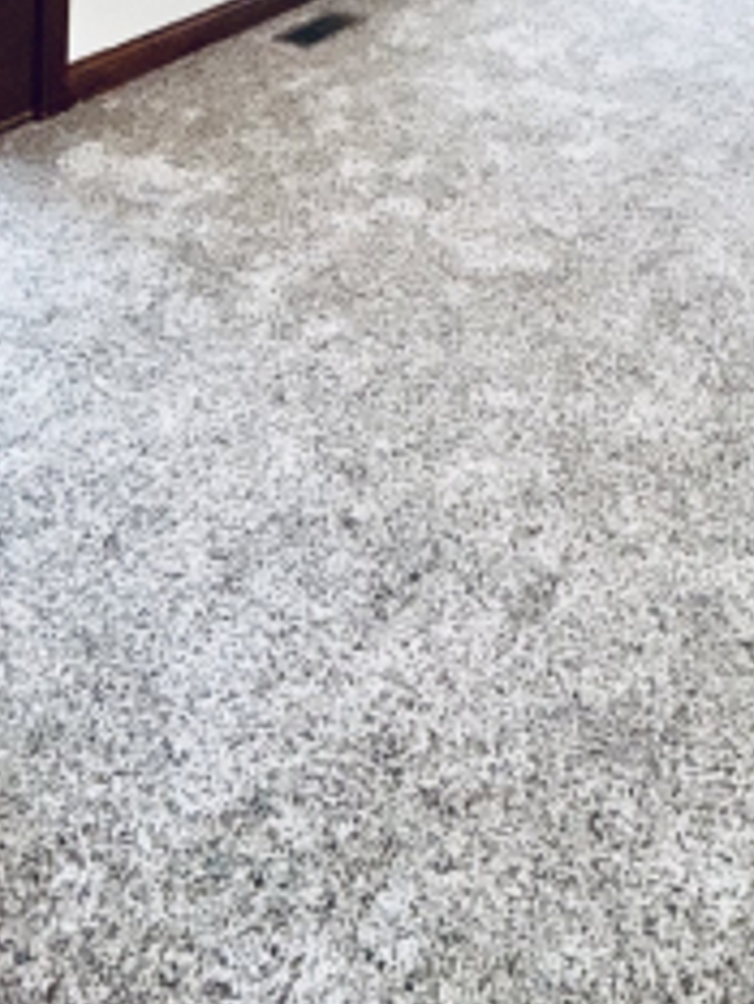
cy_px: -330
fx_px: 1161
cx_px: 530
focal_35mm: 40
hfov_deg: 35.5
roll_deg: -3.3
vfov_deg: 33.1
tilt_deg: -2.2
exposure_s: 1/86
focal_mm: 2.22
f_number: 2.2
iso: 80
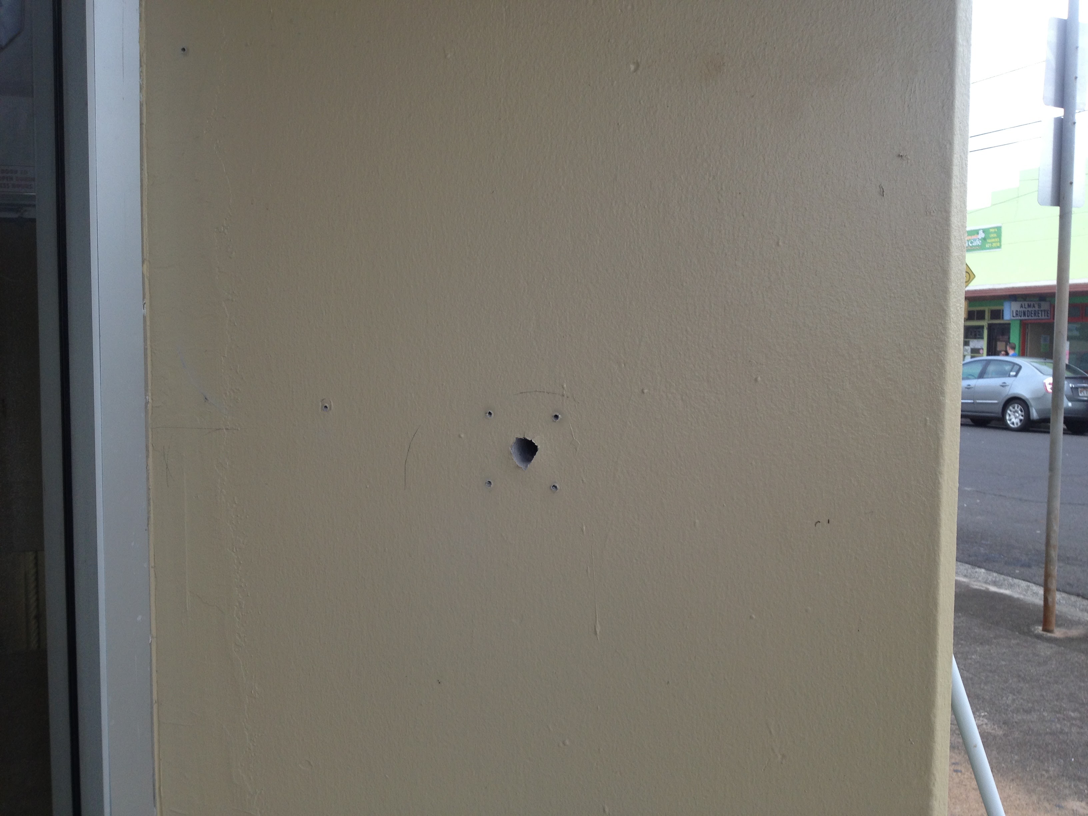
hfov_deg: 52.6
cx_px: 544
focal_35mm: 35
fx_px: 1100
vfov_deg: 40.7
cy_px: 408
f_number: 2.4
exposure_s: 1/198
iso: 50
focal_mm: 4.28
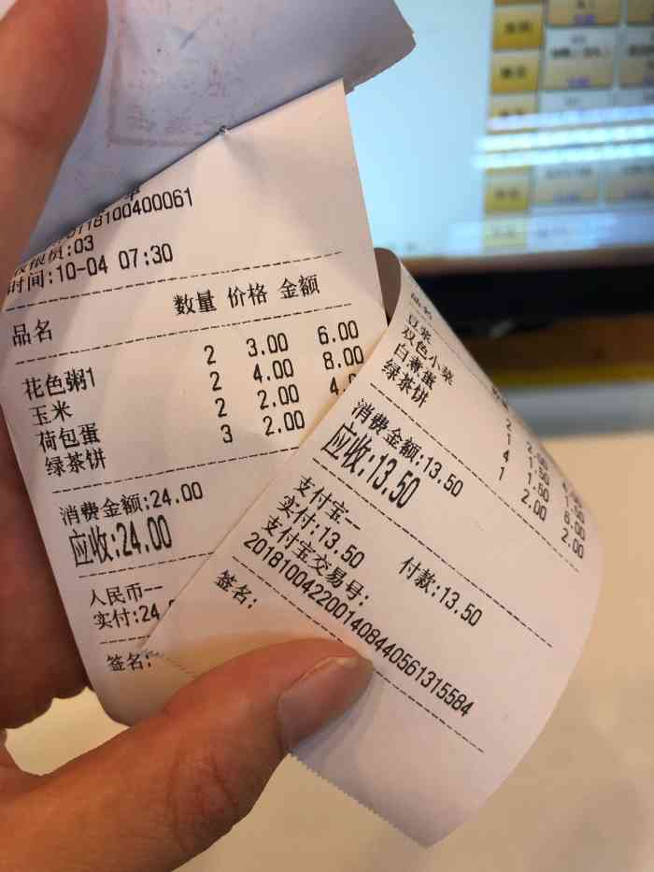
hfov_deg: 49.8
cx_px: 327
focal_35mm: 28
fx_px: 705
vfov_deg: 63.4
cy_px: 436
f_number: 1.8
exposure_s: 1/33
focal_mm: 4
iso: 25
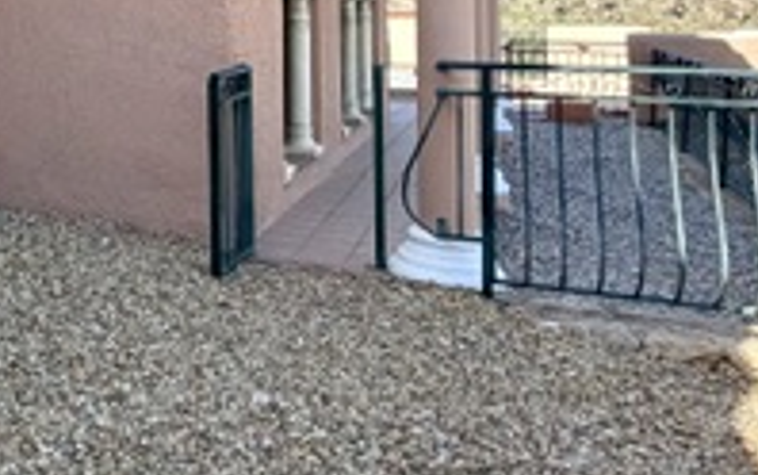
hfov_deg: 36.2
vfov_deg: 25.7
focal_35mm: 48
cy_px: 11
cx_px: -54
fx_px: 992
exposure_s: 1/564
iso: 40
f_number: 2.2
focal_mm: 2.22
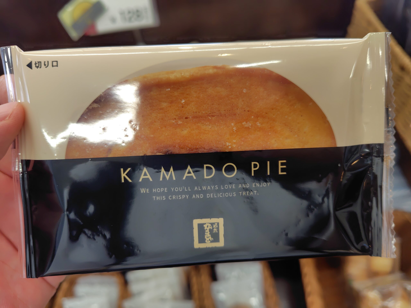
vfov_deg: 58.9
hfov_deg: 73.9
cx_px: 206
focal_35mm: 23
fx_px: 273
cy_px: 154
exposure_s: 1/100
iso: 68
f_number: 1.9
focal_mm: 5.6
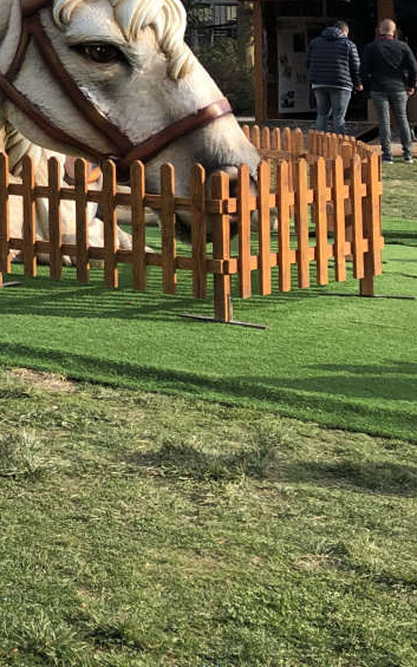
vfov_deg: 23.8
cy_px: 44
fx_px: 1528
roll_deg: +0.0
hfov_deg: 13.8
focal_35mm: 84
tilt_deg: +0.9
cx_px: -335
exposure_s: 1/1656
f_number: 1.8
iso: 20
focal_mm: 3.99
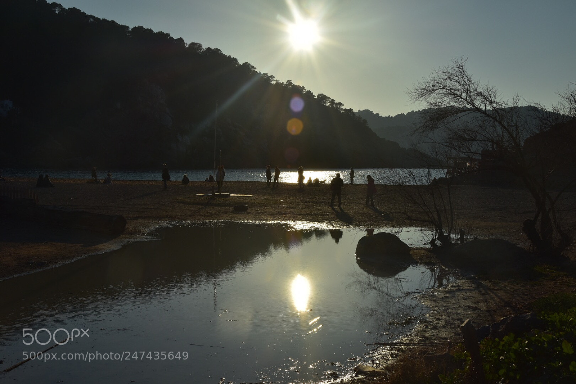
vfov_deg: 34.2
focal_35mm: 39
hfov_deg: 49.5
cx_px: 288
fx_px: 624
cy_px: 192
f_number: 11
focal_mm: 26
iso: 100
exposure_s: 1/320
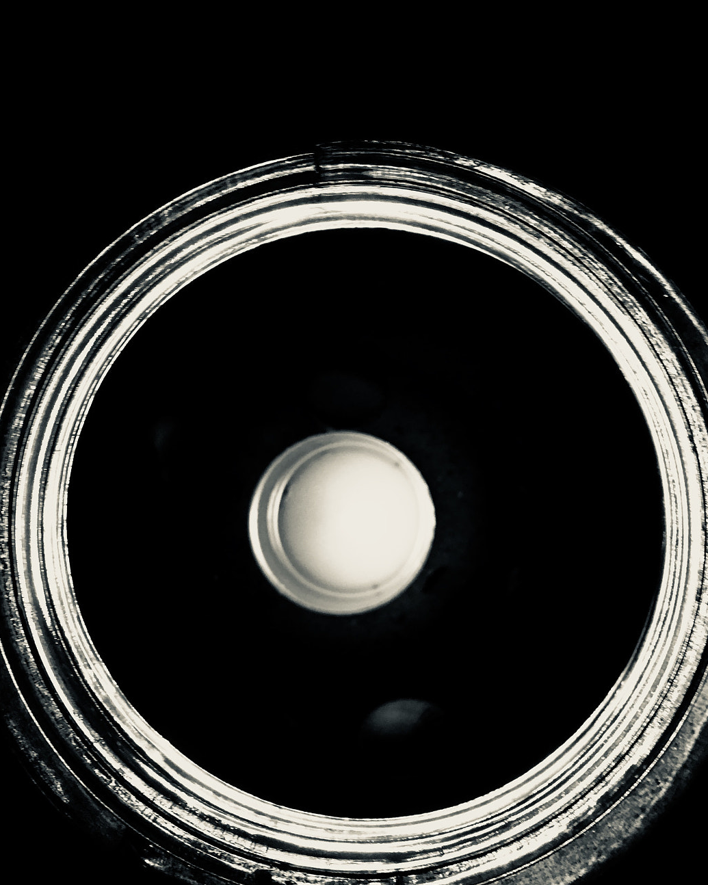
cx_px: 347
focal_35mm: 35
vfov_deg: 51.5
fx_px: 917
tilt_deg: -86.4
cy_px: 467
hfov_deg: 42.2
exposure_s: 1/33
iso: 125
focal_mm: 4.15
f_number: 2.2
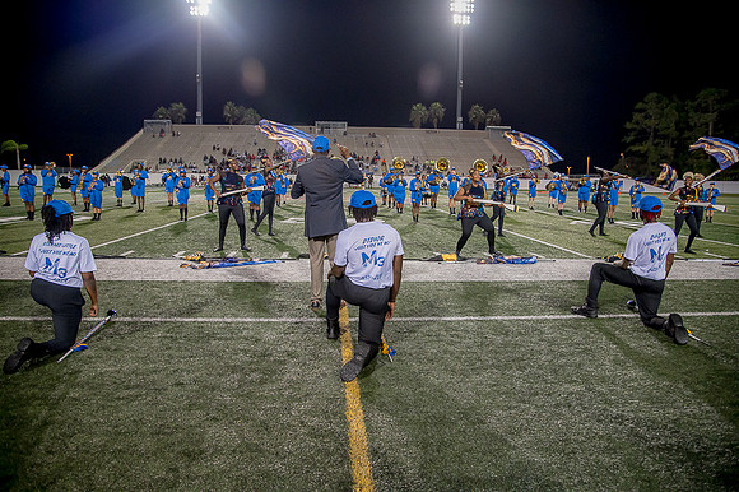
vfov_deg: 53.1
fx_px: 492
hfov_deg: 73.8
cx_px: 370
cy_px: 246
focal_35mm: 24
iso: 2000
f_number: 4
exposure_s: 1/200
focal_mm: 24
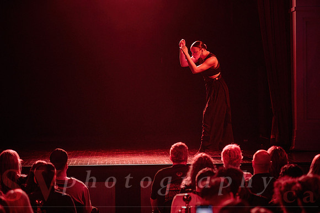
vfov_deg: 11.4
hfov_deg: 17.1
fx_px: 1066
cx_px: 160
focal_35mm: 120
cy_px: 106
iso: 2500
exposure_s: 1/160
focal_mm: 116
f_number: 2.8
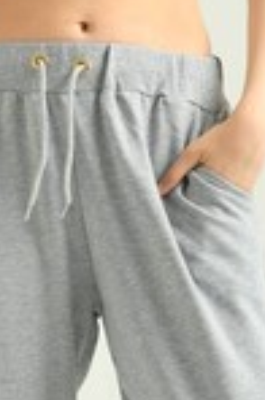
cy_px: 305
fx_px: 4226
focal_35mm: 381
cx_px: 89
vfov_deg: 5.4
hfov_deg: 3.6
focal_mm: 75
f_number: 5.6
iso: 125
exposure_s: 1/160
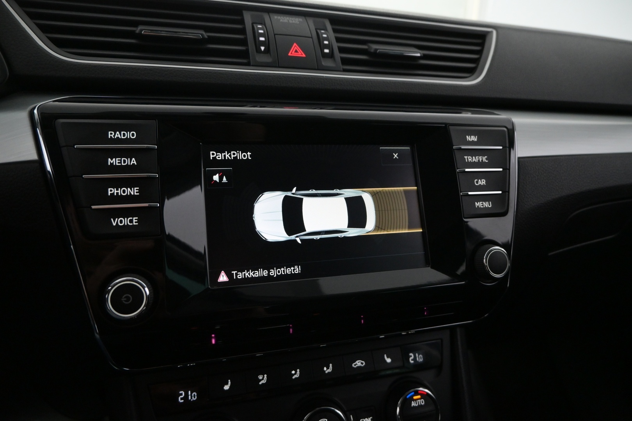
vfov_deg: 53.1
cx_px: 316
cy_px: 210
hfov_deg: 73.7
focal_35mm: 24
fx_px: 421
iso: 2500
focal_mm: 16
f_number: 4
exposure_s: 1/60
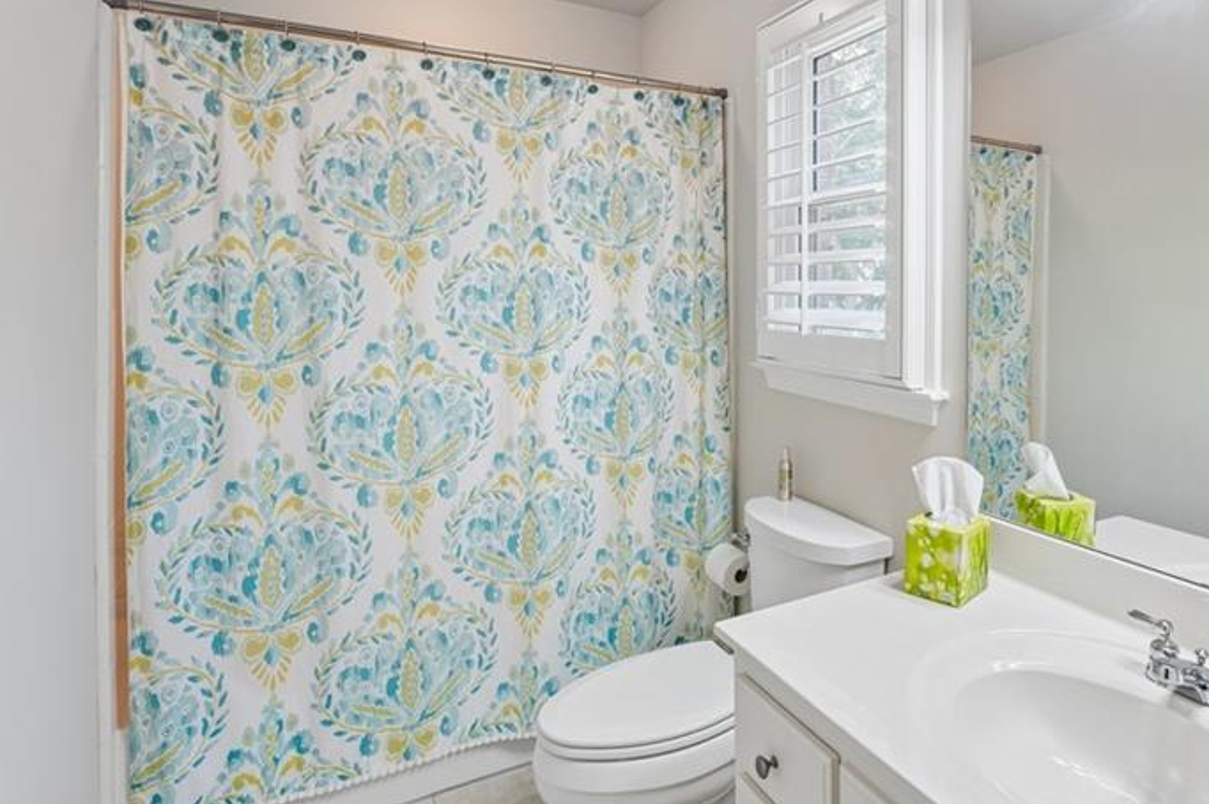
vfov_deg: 58.9
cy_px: 318
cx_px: 812
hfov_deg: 78.4
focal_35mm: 21
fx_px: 705
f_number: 8
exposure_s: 1/6
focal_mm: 14
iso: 320
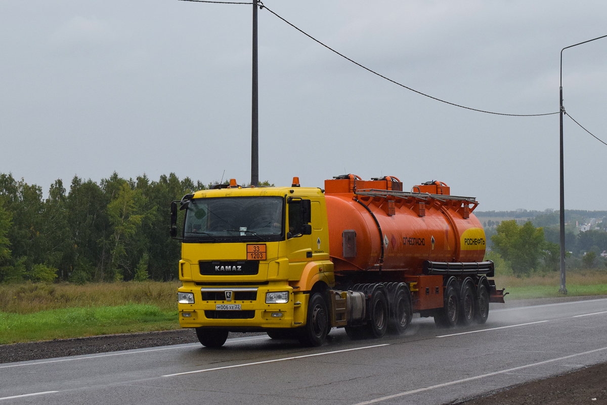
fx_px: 1163
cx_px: 304
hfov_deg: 29.2
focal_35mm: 69
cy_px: 202
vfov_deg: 19.7
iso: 800
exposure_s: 1/1000
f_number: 7.1
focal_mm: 46
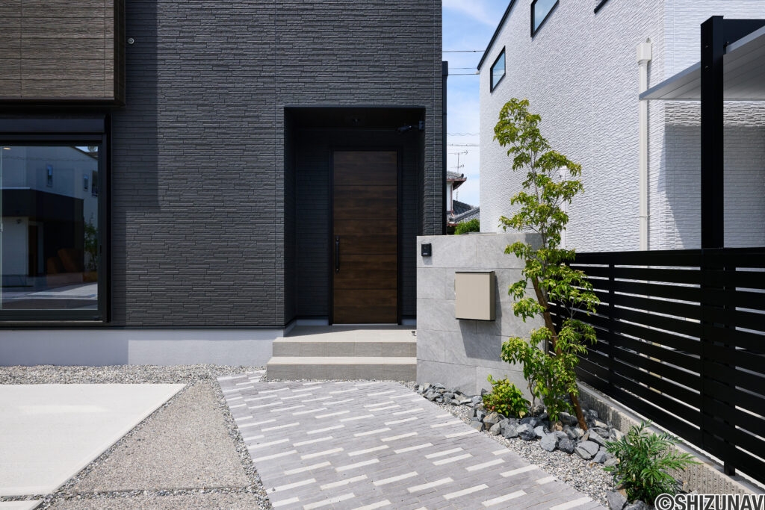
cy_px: 255
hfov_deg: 82.6
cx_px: 382
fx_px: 436
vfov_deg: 60.7
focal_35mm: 20
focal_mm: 20.5
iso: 200
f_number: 8
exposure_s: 1/1000
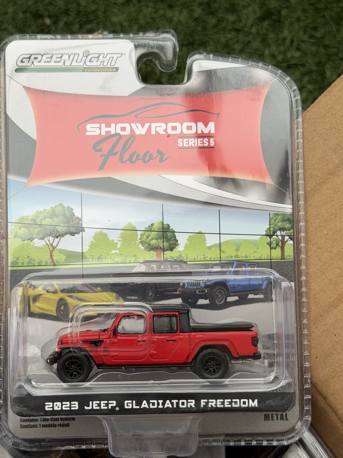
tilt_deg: -59.6
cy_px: 256
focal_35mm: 57
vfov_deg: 33.7
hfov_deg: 25.7
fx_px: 753
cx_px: 167
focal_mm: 6.76
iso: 50
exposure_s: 1/121
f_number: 1.78
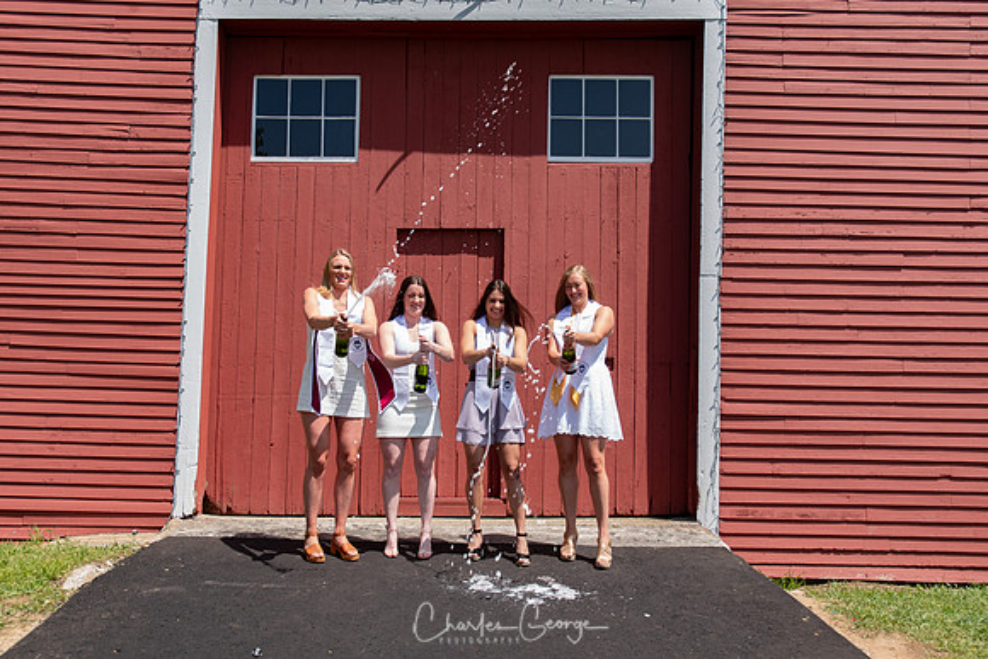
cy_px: 330
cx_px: 494
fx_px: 1031
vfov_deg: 35.5
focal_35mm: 38
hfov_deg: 51.2
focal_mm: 25
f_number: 5.6
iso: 100
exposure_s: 1/250
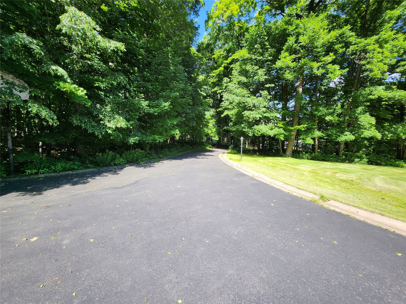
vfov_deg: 89.9
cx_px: 203
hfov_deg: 106.2
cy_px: 152
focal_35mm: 13
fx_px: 152
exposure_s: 1/245
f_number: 2.2
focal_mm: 1.7
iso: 32
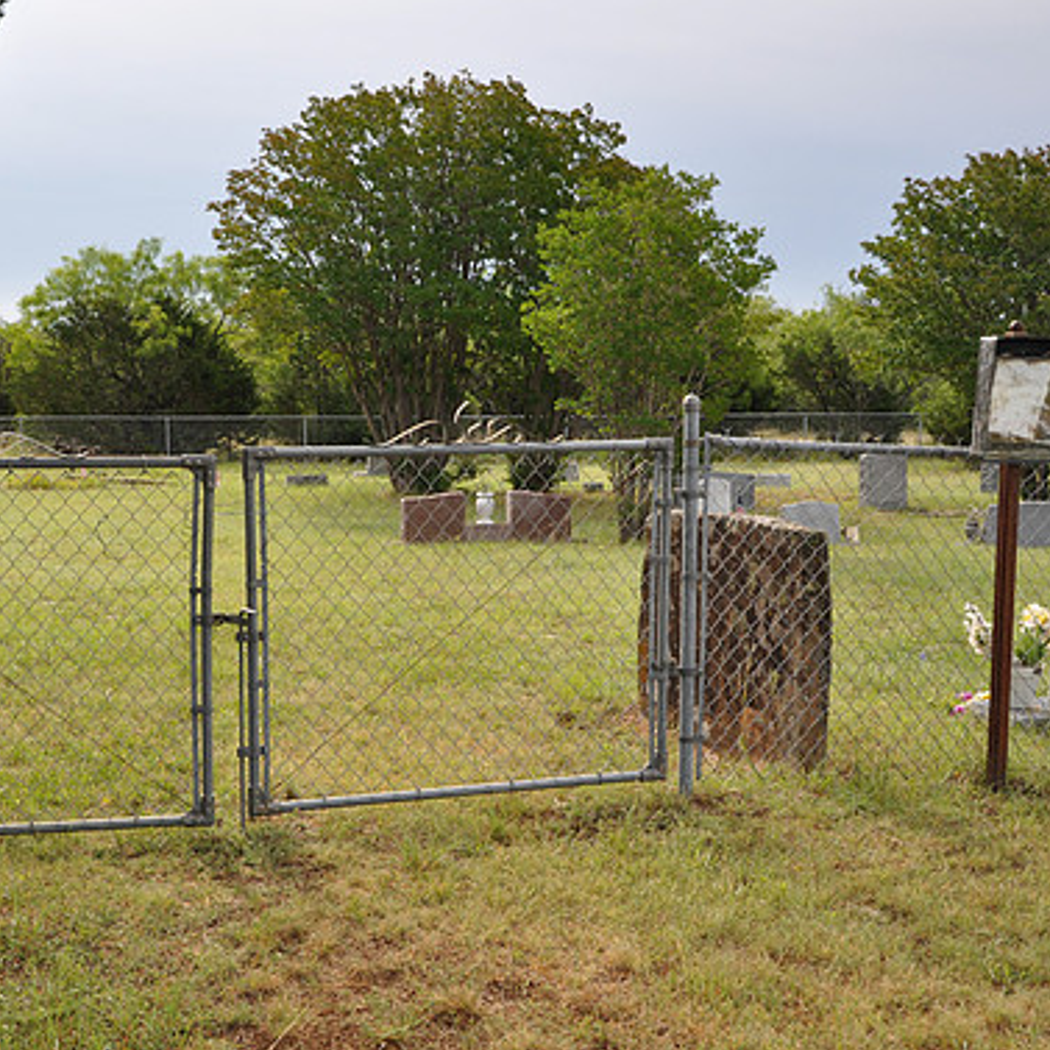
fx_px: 1613
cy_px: 528
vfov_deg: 36.1
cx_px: 373
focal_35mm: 47
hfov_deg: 35.8
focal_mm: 24
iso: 200
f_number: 5.6
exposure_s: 1/125
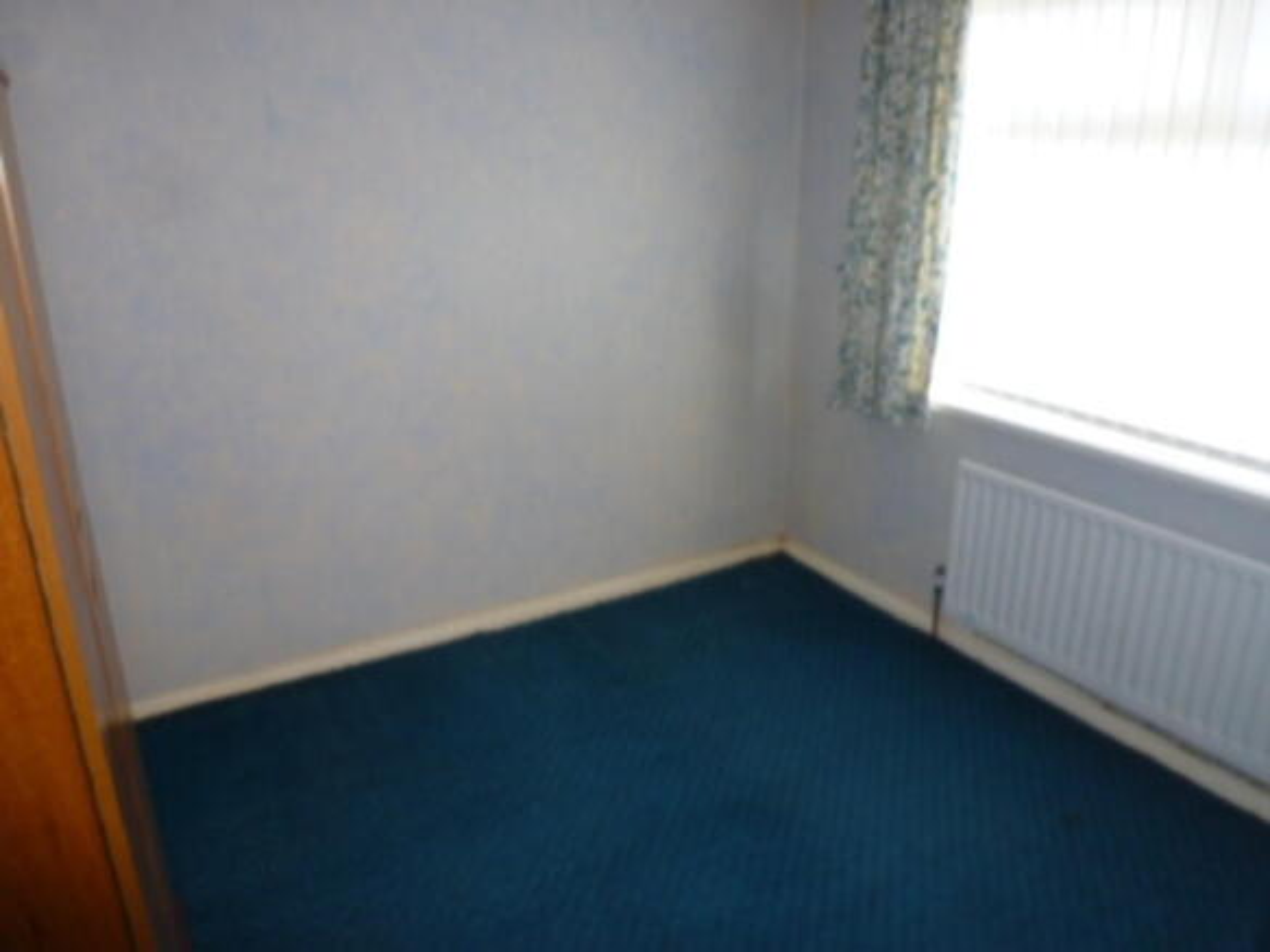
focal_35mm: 25
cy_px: 476
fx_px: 917
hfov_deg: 69.4
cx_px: 635
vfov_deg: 54.9
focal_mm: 4.5
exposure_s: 1/30
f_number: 2.8
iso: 125
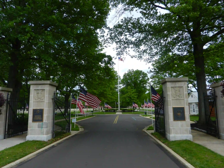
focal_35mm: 25
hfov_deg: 69.4
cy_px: 84
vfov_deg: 54.9
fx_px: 162
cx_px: 112
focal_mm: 4.5
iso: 160
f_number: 3.5
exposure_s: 1/1000
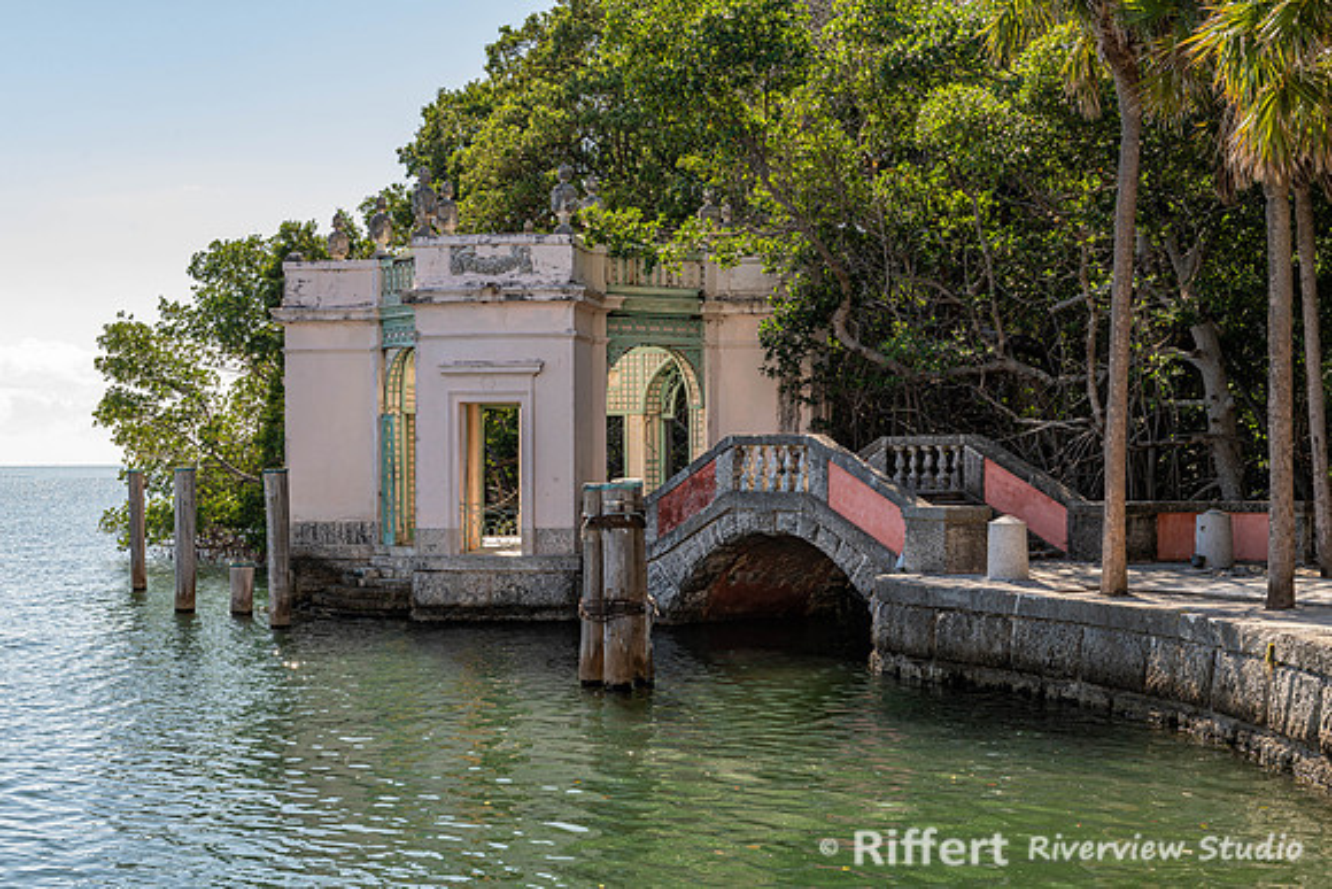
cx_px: 666
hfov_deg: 36.2
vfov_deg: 24.6
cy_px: 444
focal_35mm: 55
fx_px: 2035
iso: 200
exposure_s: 1/160
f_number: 10
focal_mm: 55
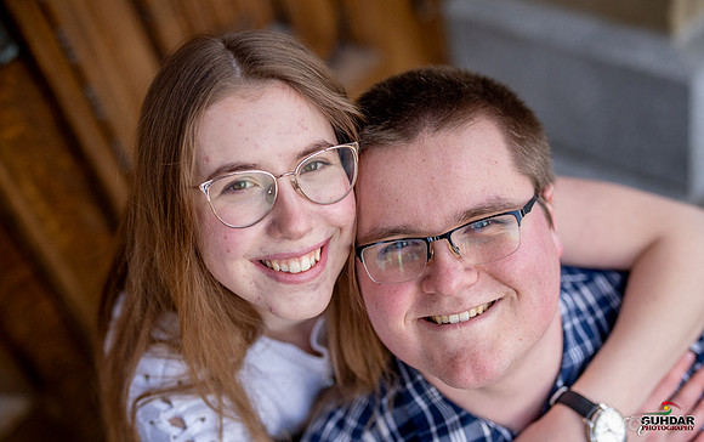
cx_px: 365
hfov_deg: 36.2
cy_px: 199
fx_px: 1078
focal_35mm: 56
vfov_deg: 23.1
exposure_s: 1/6400
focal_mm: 50
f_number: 1.8
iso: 1600
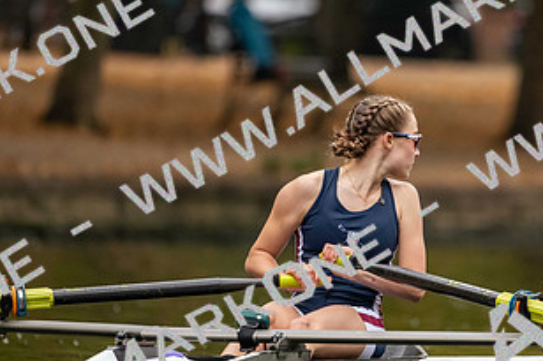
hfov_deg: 2.7
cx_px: 338
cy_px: 219
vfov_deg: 1.8
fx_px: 11366
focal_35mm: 754
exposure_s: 1/2500
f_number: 4.5
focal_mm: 400
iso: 2500
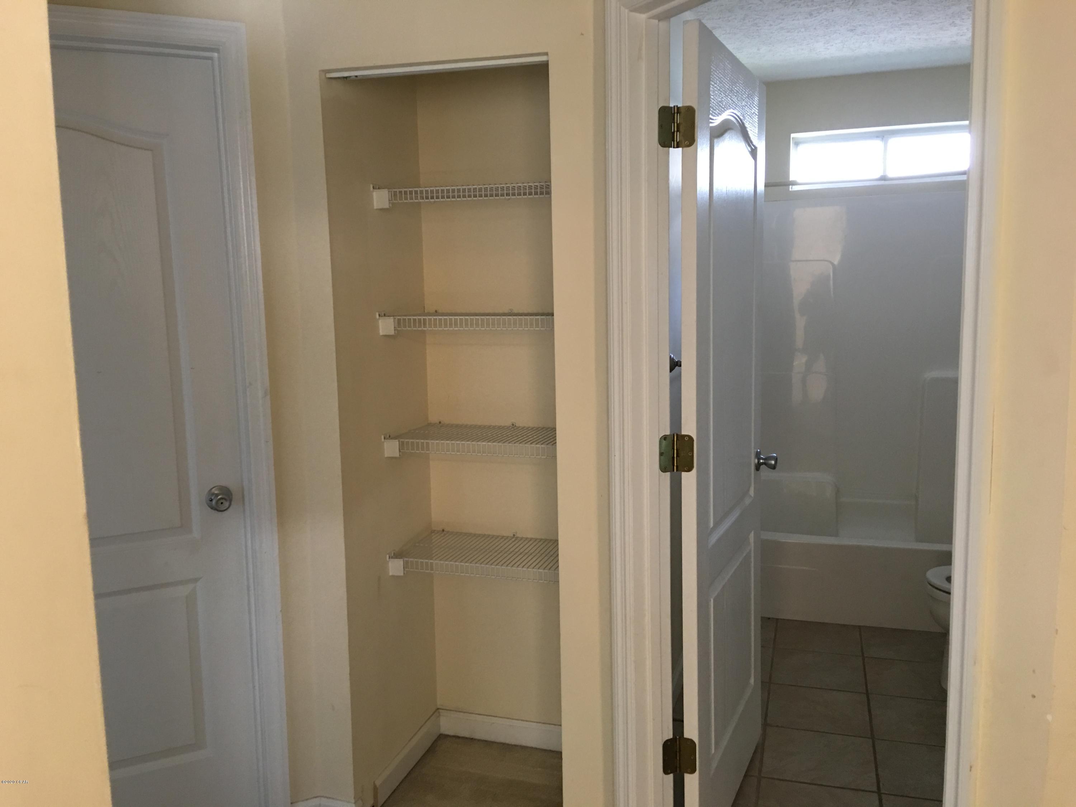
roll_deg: +0.7
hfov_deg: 61.7
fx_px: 901
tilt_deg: -5.1
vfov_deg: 48.2
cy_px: 404
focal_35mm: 29
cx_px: 538
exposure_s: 1/15
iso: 64
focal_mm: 4.15
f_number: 2.2
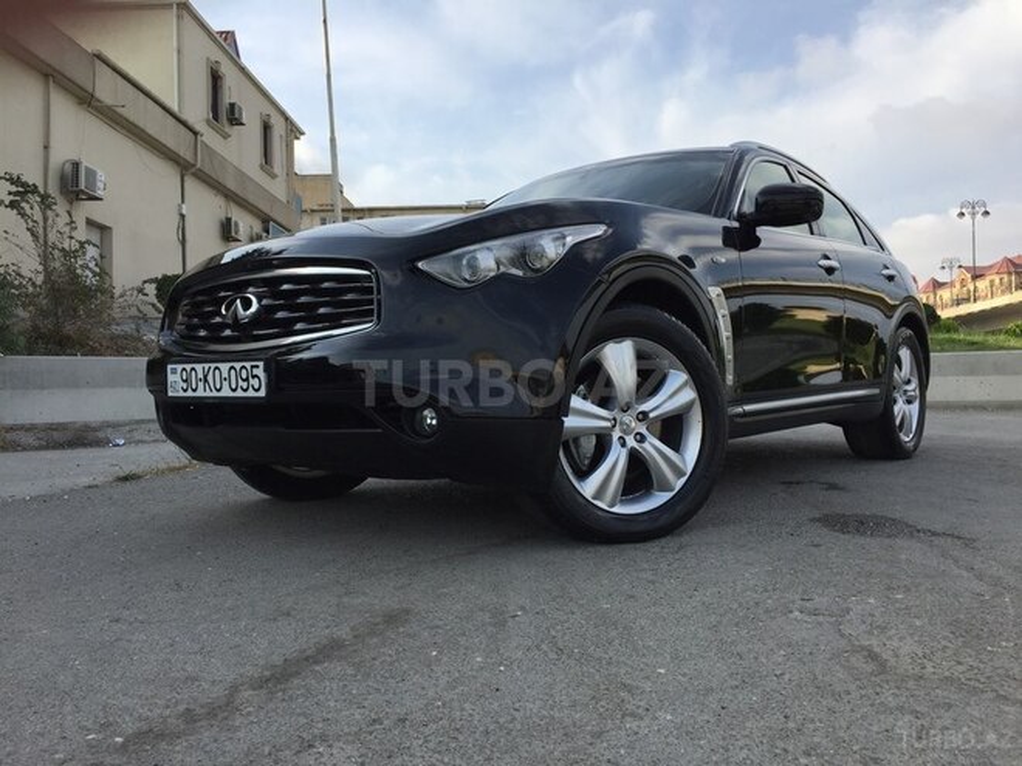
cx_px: 511
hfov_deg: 61.7
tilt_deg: -0.9
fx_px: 856
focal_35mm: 29
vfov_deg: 48.2
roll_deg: +0.5
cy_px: 383
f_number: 2.2
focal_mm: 4.15
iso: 32
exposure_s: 1/1319
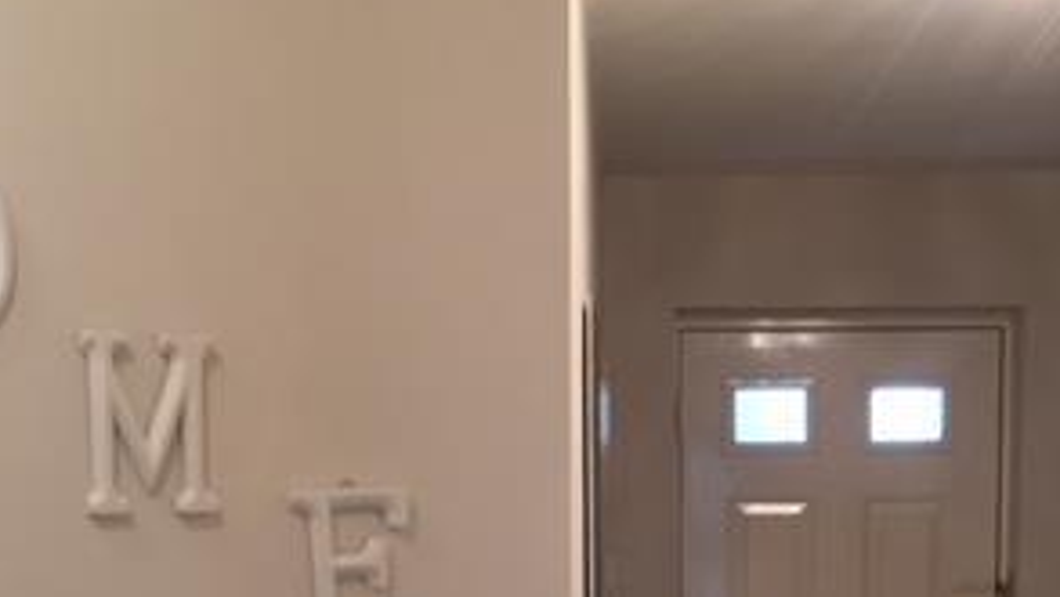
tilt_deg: -7.6
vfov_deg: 16.6
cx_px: 662
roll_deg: +0.6
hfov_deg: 30.4
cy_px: 763
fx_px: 1940
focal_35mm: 69
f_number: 2.2
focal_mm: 4.15
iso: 100
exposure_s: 1/33
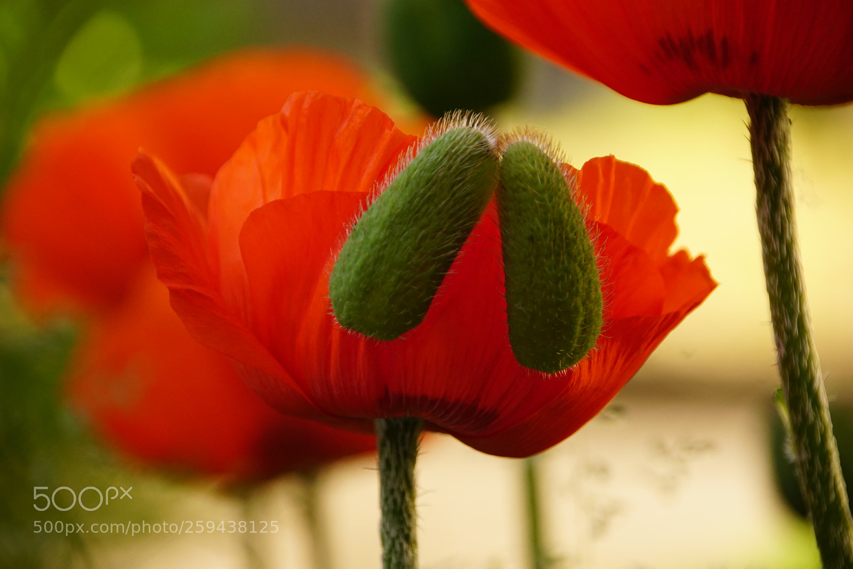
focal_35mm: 375
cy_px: 284
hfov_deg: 5.5
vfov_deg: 3.7
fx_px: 8883
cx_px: 426
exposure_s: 1/400
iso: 500
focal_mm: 250
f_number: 6.3
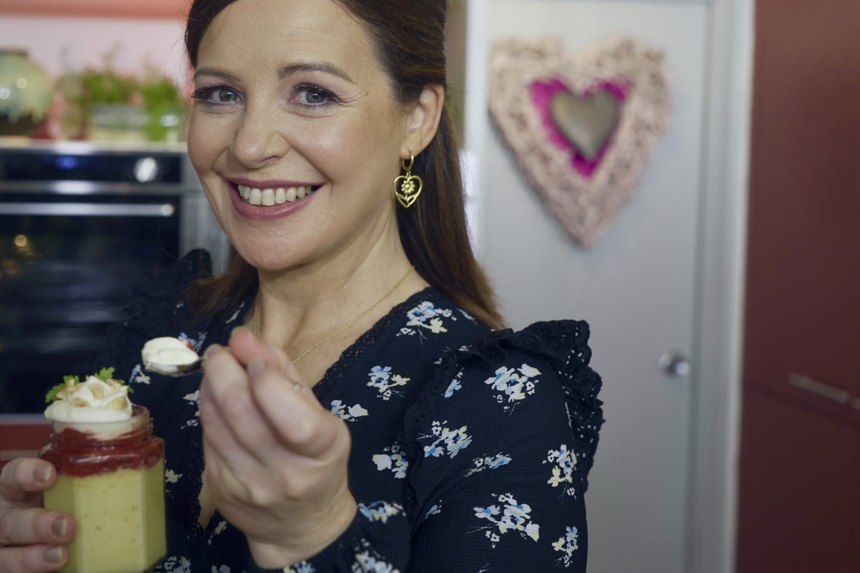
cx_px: 364
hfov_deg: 41.0
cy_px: 253
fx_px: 1147
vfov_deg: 28.1
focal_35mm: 48
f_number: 4
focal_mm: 41
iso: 400
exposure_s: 1/60
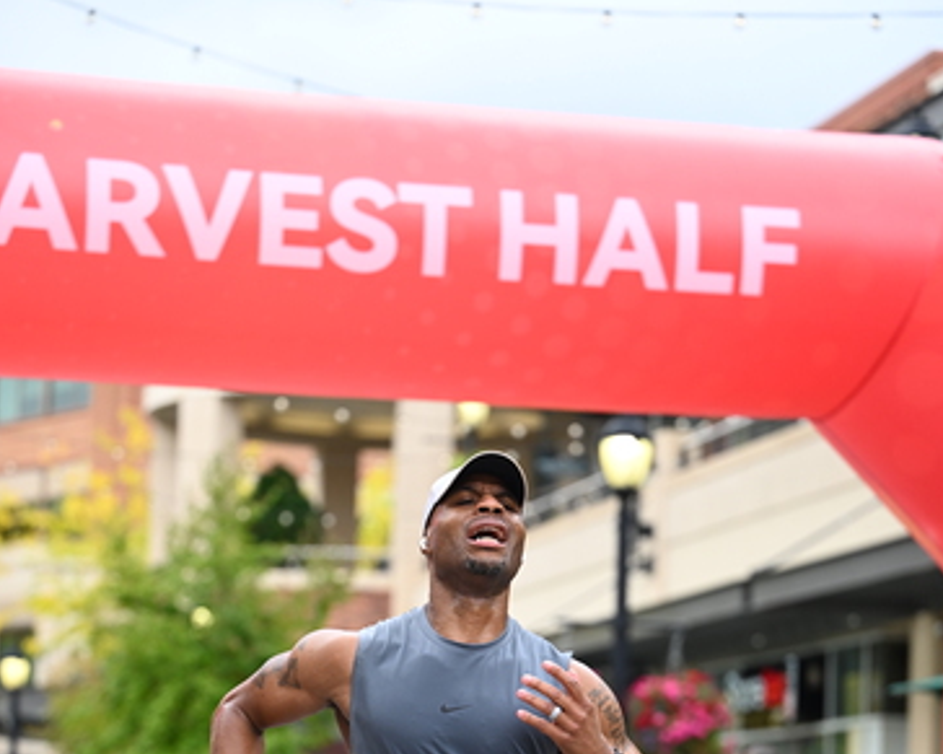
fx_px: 3404
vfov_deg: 12.5
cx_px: 473
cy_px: 705
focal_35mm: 122
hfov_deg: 15.8
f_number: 2.8
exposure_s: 1/2000
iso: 640
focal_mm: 86
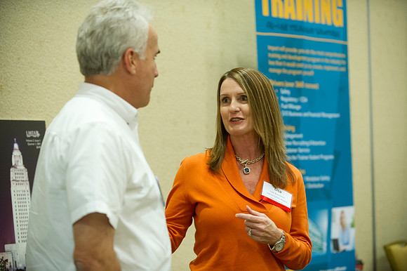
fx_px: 1107
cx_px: 204
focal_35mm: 98
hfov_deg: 20.8
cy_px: 136
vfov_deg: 13.9
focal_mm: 98
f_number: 2.8
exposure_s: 1/60
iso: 3200
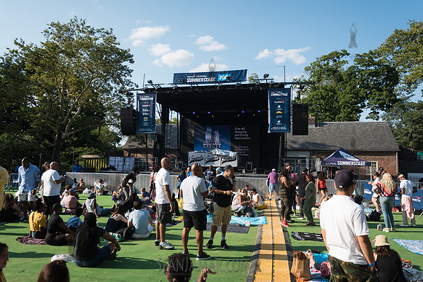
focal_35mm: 27
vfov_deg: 47.4
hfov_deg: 66.6
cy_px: 141
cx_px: 212
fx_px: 322
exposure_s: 1/1250
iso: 200
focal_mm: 27
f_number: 4
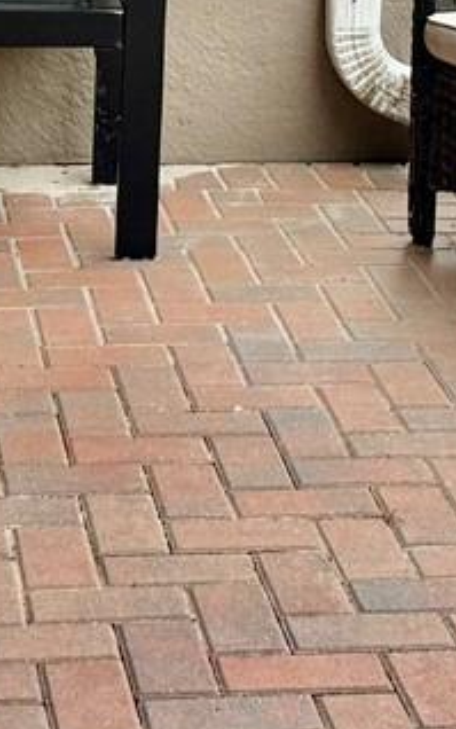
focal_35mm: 128
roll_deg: -2.7
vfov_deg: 15.1
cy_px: -369
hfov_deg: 10.2
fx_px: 2543
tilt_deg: -2.3
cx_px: 261
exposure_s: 1/1314
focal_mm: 6.76
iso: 100
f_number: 1.78
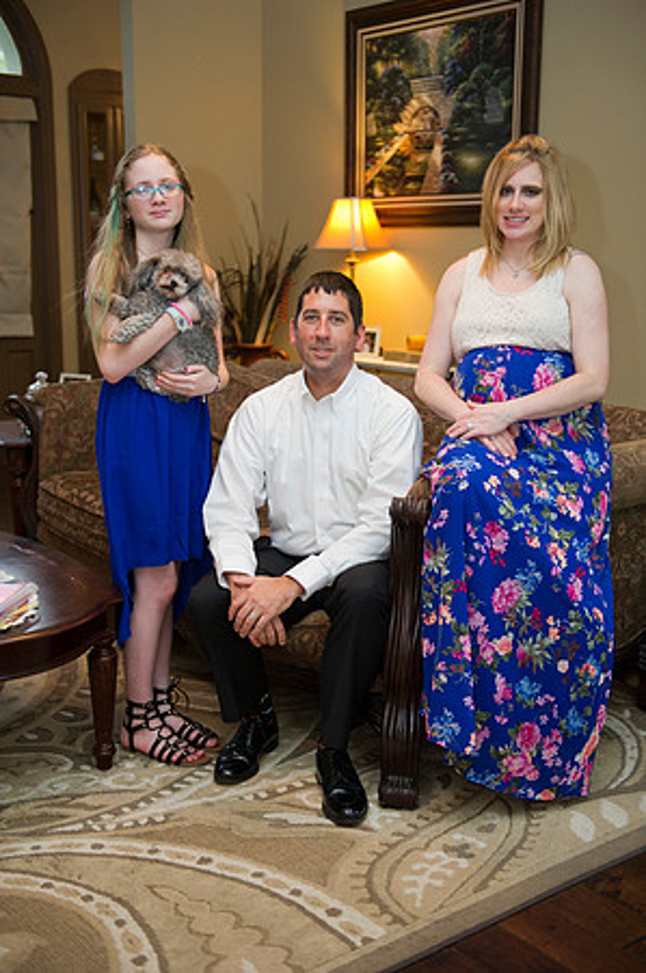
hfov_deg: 29.8
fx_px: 1214
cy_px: 486
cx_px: 323
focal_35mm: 45
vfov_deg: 43.6
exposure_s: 1/100
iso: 1600
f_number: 2.8
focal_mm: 45
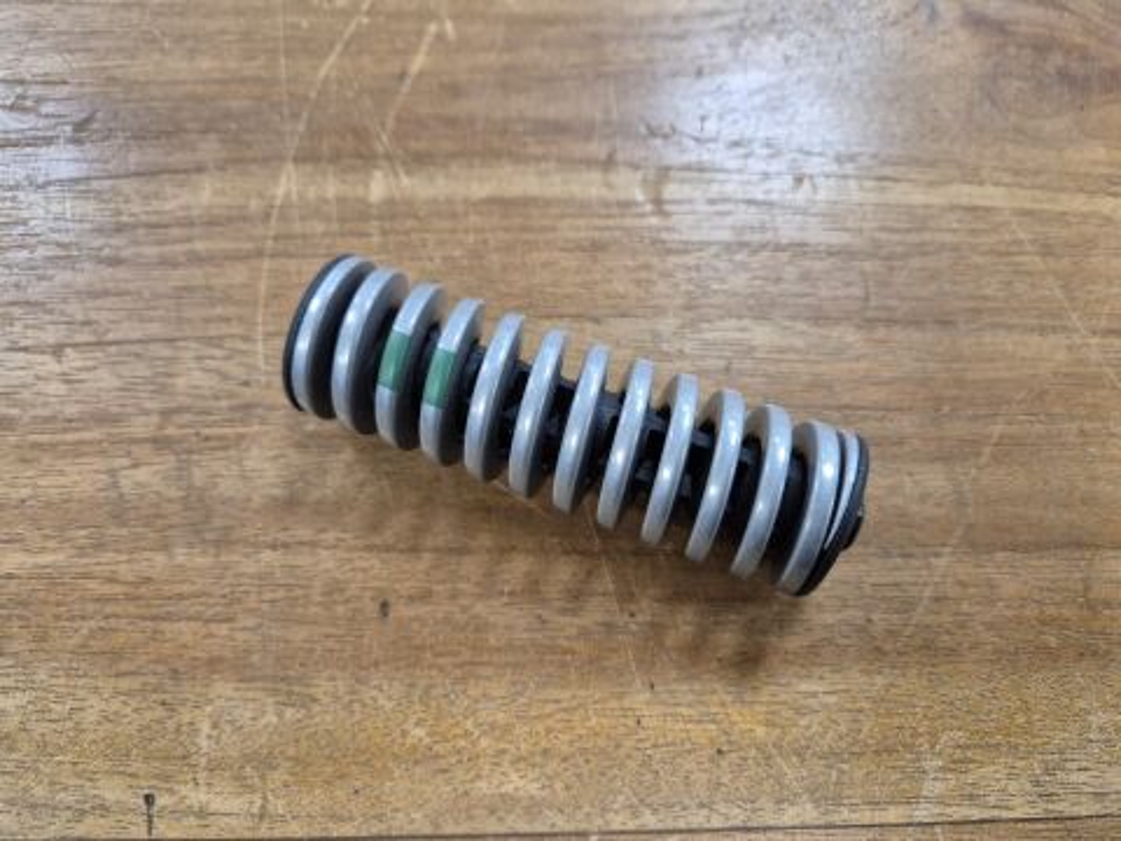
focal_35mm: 23
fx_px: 745
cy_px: 420
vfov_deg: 58.9
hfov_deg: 73.9
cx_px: 560
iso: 250
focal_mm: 5.4
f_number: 1.8
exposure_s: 1/100
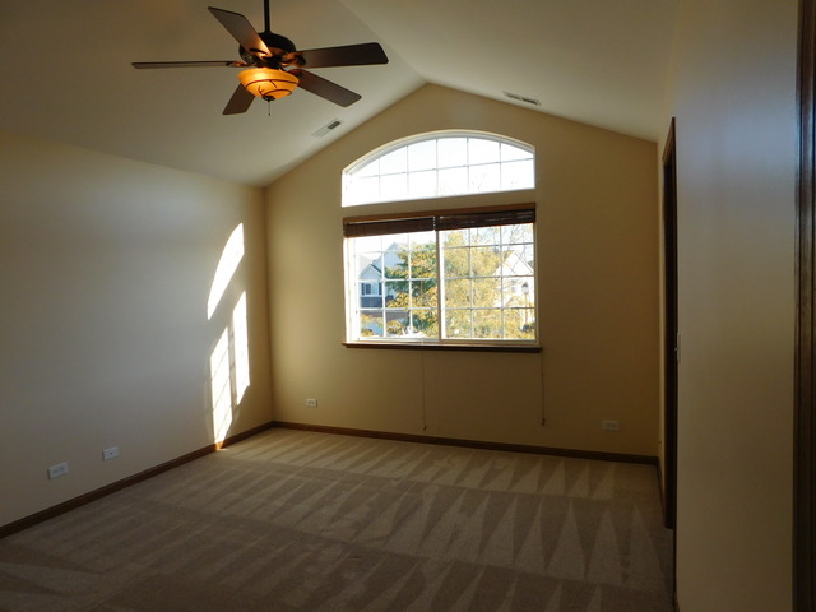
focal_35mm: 23
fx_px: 542
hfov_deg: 73.9
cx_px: 408
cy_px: 306
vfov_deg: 58.9
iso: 125
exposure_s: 1/320
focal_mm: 4
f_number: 3
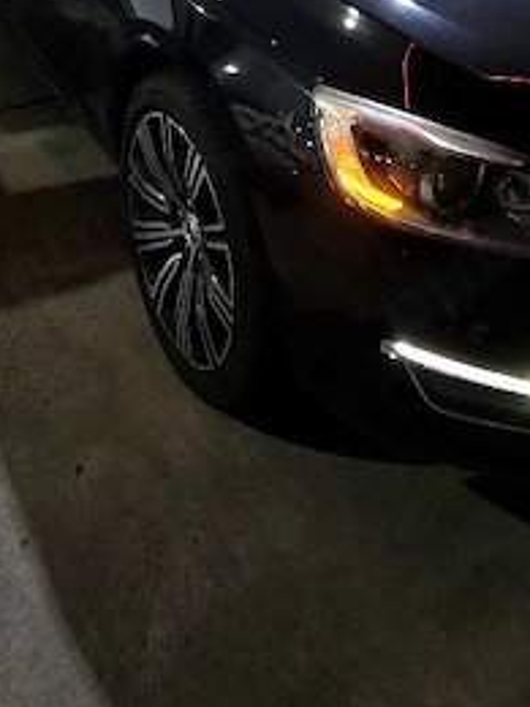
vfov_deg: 35.9
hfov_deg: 35.9
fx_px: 817
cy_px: -152
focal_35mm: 40
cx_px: 239
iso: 320
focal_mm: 2.2
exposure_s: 1/50.3
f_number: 1.9
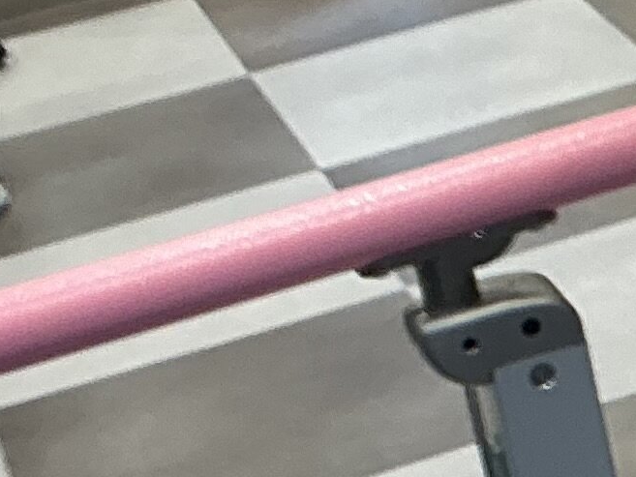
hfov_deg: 10.5
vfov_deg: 8.3
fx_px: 3271
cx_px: 1127
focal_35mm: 178
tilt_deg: -21.8
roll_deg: +10.8
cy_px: -11
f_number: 1.8
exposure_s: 1/60
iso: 40
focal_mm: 3
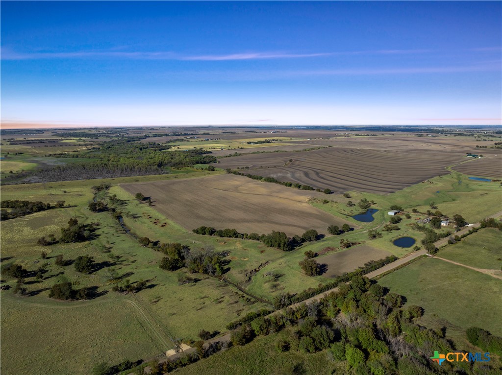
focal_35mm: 24
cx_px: 251
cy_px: 188
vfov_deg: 56.7
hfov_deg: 71.6
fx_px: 348
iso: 100
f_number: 2.8
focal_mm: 12.29
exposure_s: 1/2000
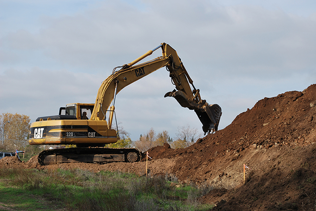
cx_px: 158
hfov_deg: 24.6
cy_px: 106
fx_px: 724
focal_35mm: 82
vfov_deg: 16.6
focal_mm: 55
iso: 100
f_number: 8
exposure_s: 1/250
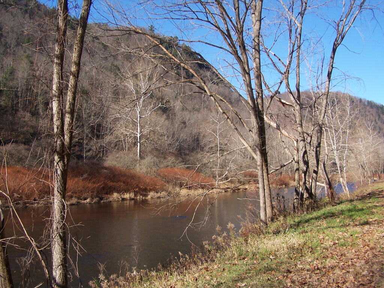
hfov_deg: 49.0
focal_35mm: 38
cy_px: 144
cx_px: 192
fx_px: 422
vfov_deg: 37.7
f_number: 4
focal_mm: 6.3
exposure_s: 1/640
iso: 100
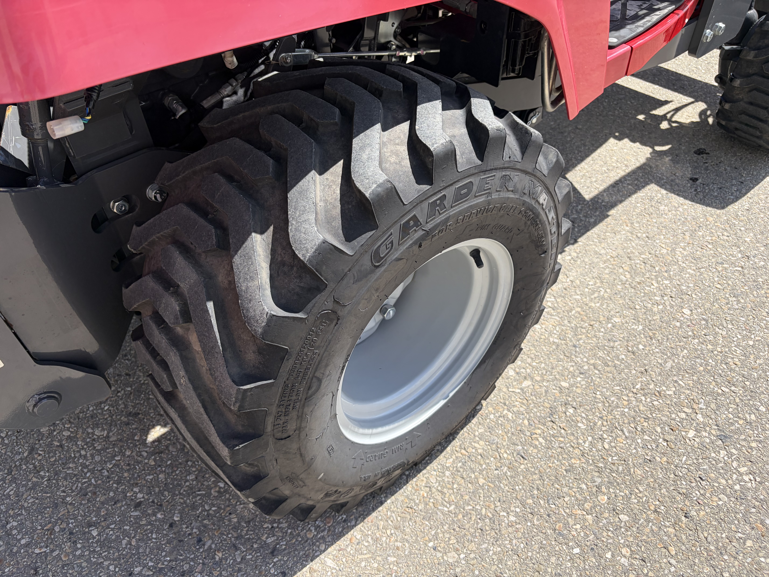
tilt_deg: -45.0
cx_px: 384
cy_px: 288
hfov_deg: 67.3
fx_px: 578
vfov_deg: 53.1
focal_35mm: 26
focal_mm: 5.96
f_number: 1.6
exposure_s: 1/1667
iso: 50
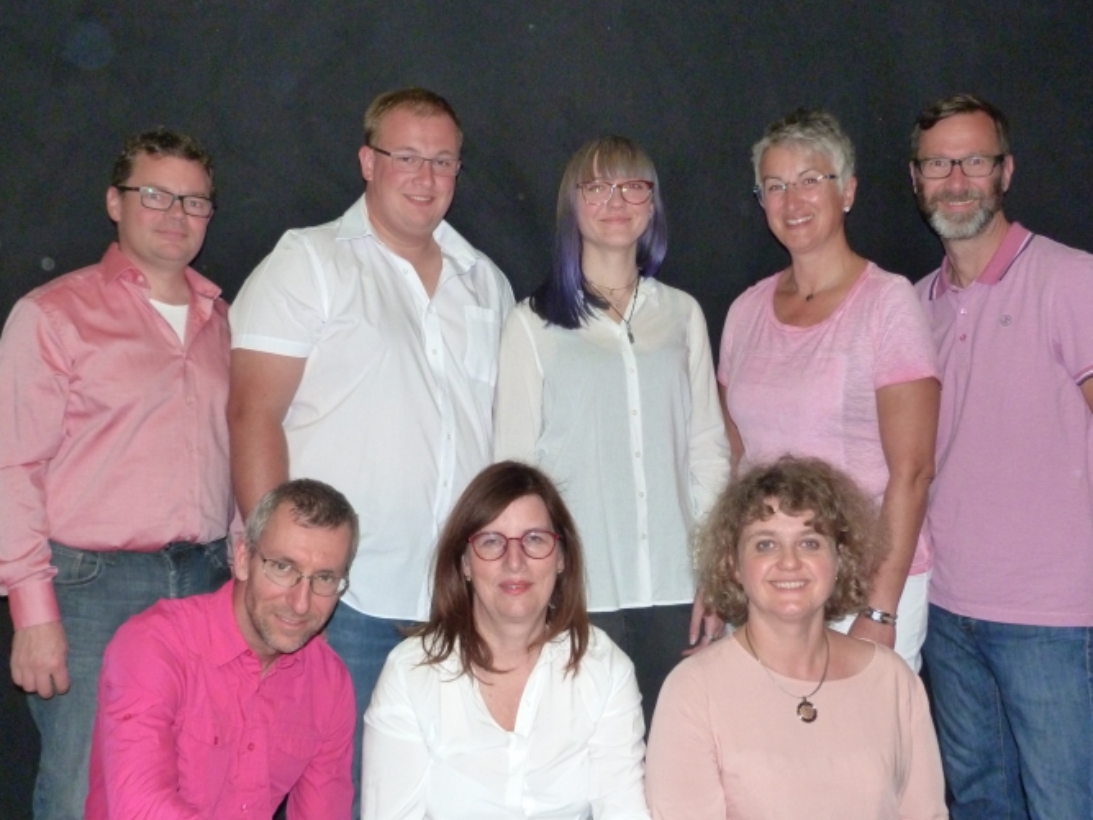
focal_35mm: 42
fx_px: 1326
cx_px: 556
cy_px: 438
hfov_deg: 44.8
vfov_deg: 34.3
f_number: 3.1
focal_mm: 6.3
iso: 400
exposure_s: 1/60
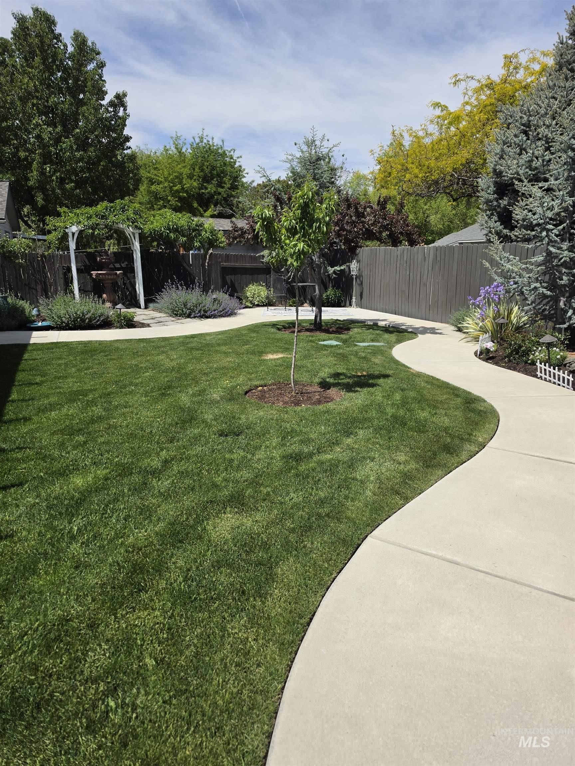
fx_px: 509
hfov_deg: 58.9
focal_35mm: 23
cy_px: 383
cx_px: 288
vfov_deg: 73.9
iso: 50
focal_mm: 6.5
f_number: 1.4
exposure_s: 1/7939
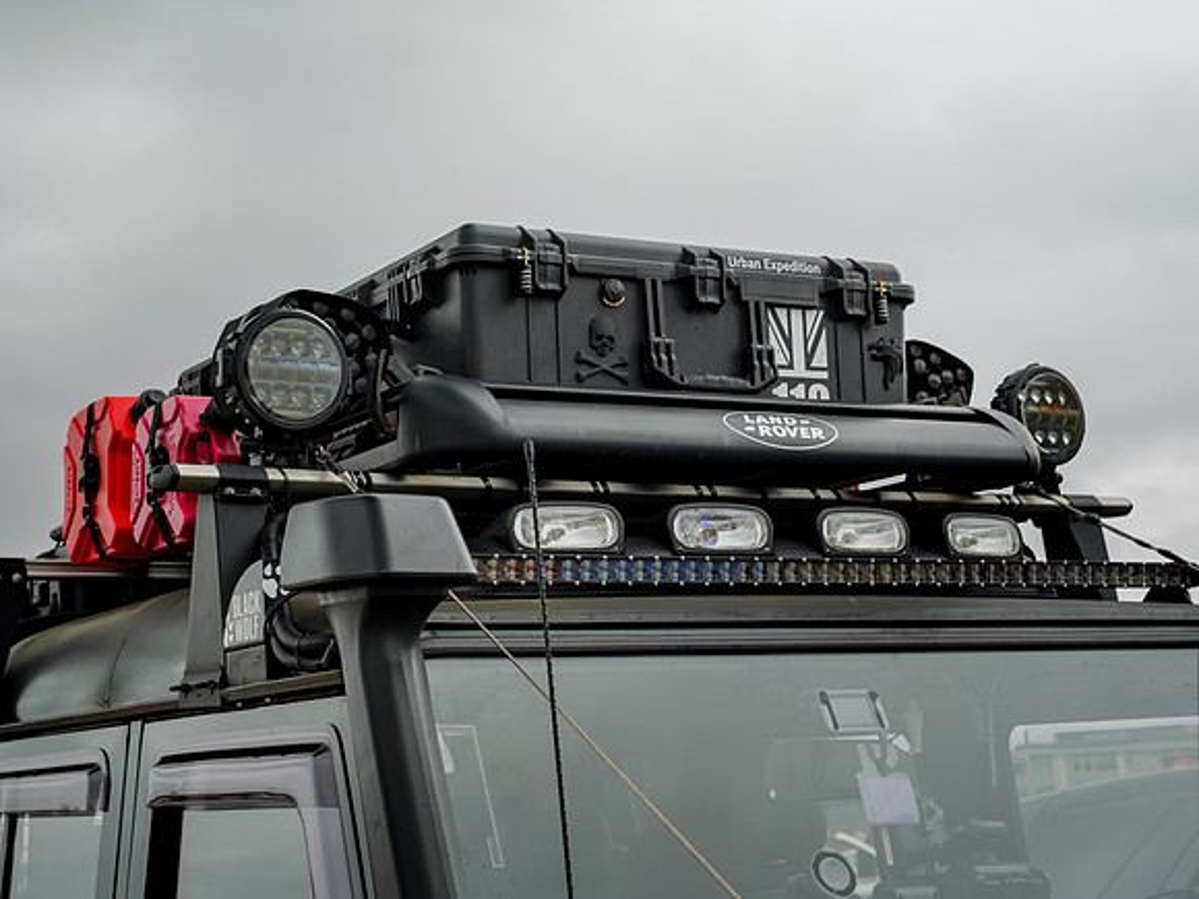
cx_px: 525
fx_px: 2151
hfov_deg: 31.1
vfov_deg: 23.6
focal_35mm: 62
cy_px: 396
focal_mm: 27
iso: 200
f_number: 3.7
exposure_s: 1/320
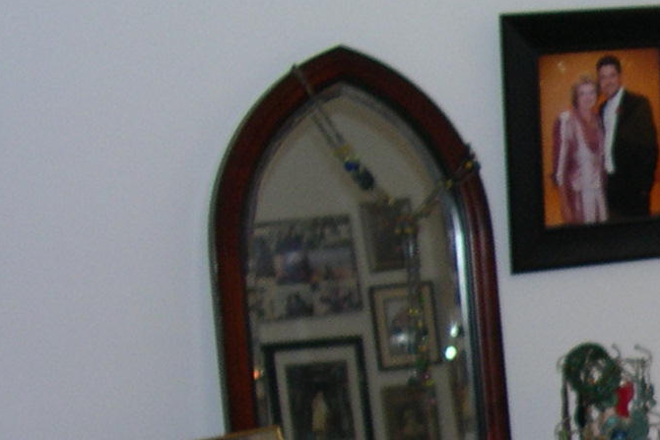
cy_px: 483
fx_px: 2457
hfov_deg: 14.0
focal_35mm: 134
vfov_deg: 10.1
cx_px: 1084
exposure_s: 1/60
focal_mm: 8
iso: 100
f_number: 2.8
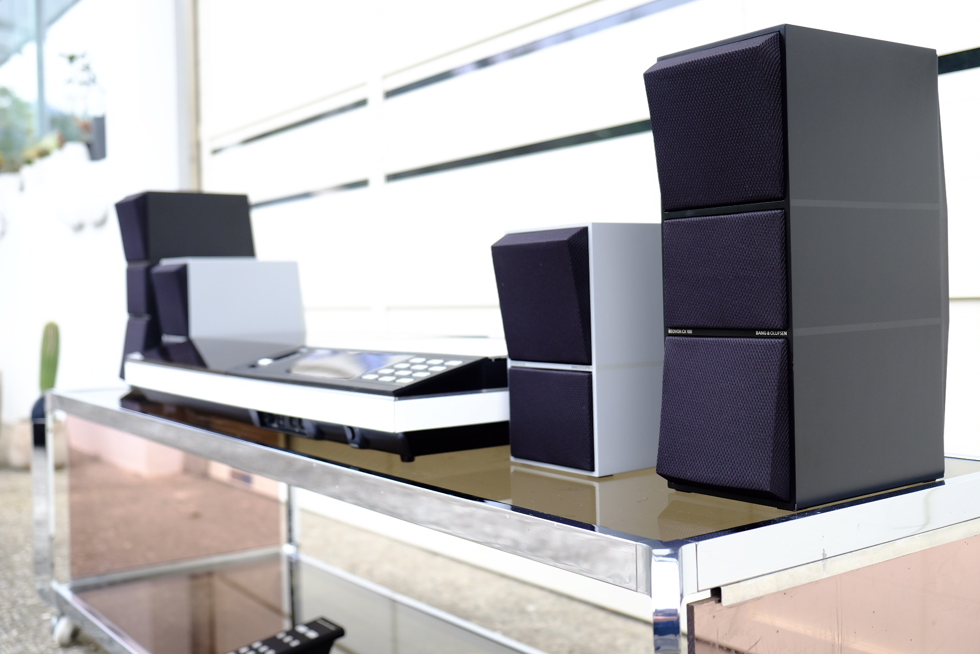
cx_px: 490
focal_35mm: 40
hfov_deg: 48.5
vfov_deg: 33.4
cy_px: 327
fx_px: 1089
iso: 320
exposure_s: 1/60
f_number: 3.2
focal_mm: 26.5
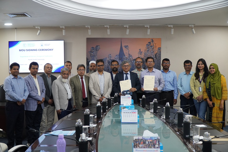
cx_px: 114
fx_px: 285
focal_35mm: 45
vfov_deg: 29.8
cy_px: 76
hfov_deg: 43.6
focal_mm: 30
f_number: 4
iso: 1250
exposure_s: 1/80
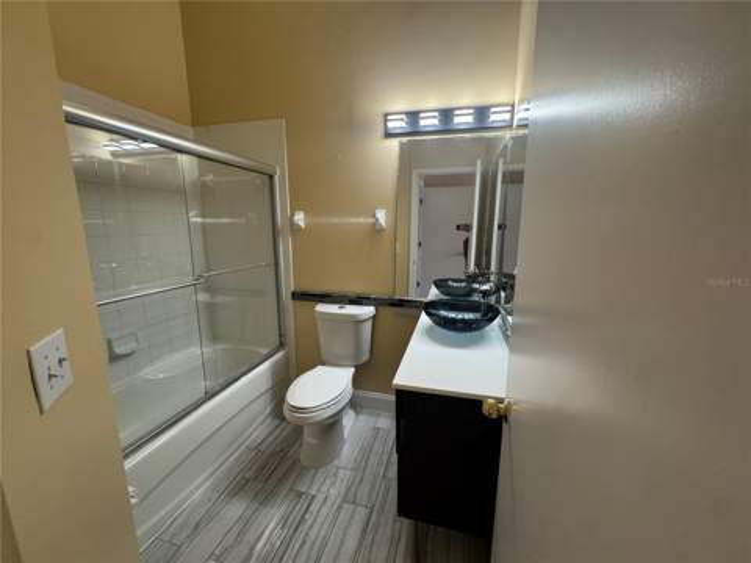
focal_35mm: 14
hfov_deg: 102.1
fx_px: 304
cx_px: 376
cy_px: 282
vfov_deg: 85.7
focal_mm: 2.22
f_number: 2.2
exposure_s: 1/99
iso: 200
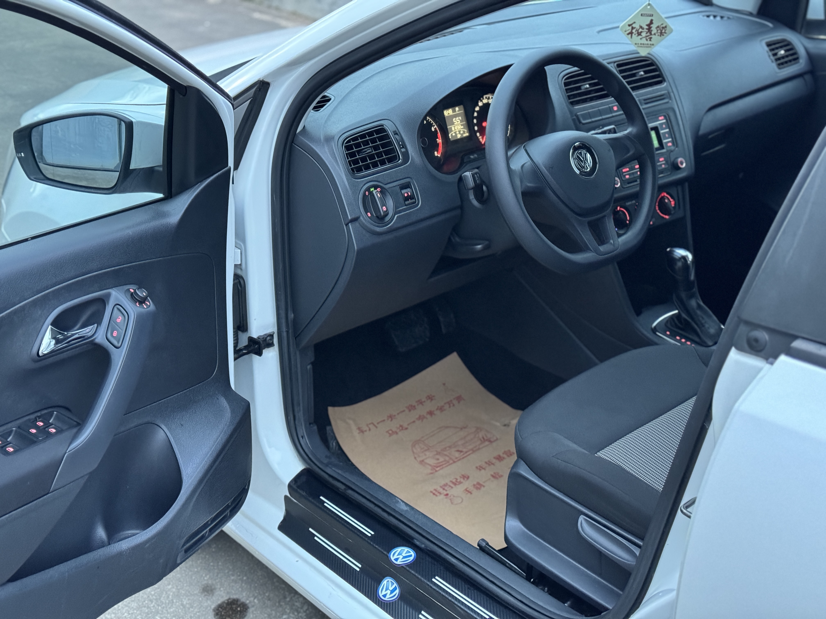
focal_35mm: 48
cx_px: 413
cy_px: 310
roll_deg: +0.1
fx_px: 1145
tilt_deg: -25.9
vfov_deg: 30.3
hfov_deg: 39.7
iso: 640
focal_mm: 6.86
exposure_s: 1/30
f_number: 1.78
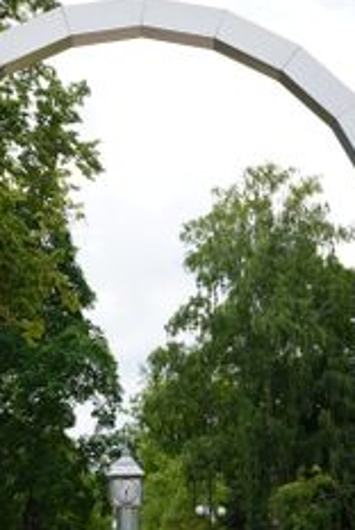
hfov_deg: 21.3
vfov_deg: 30.7
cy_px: 409
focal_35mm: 64
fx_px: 944
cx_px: 151
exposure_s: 1/125
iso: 100
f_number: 9
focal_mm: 32
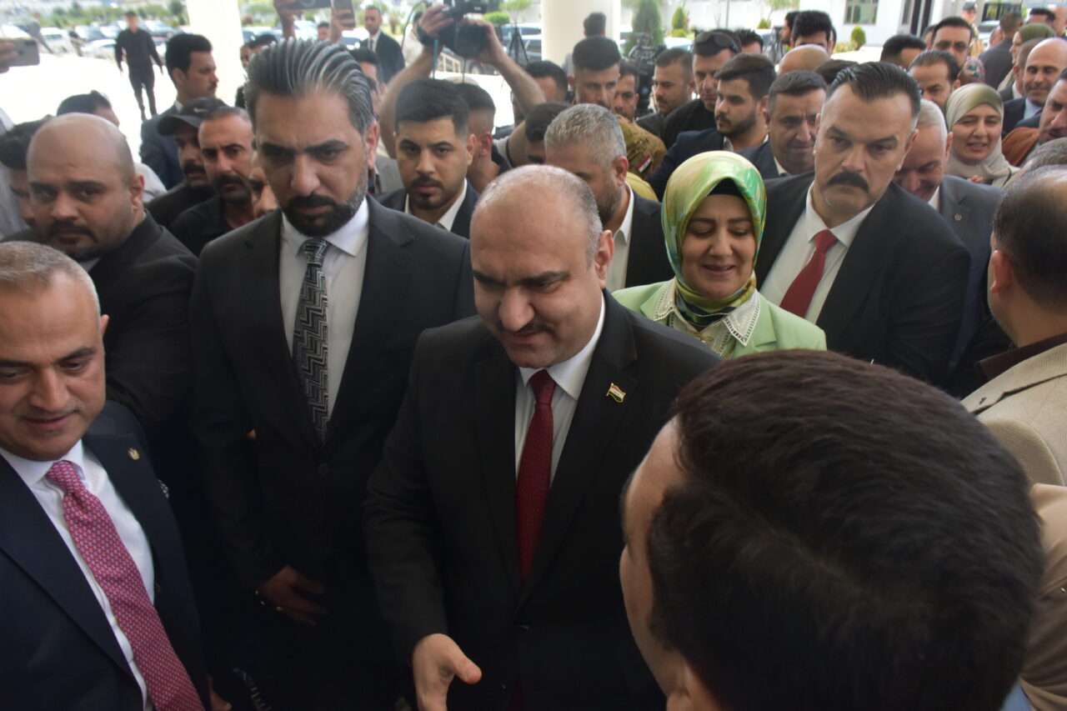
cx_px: 534
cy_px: 356
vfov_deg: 47.9
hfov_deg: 67.4
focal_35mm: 27
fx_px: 800
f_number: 8
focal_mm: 18
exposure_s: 1/500
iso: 720
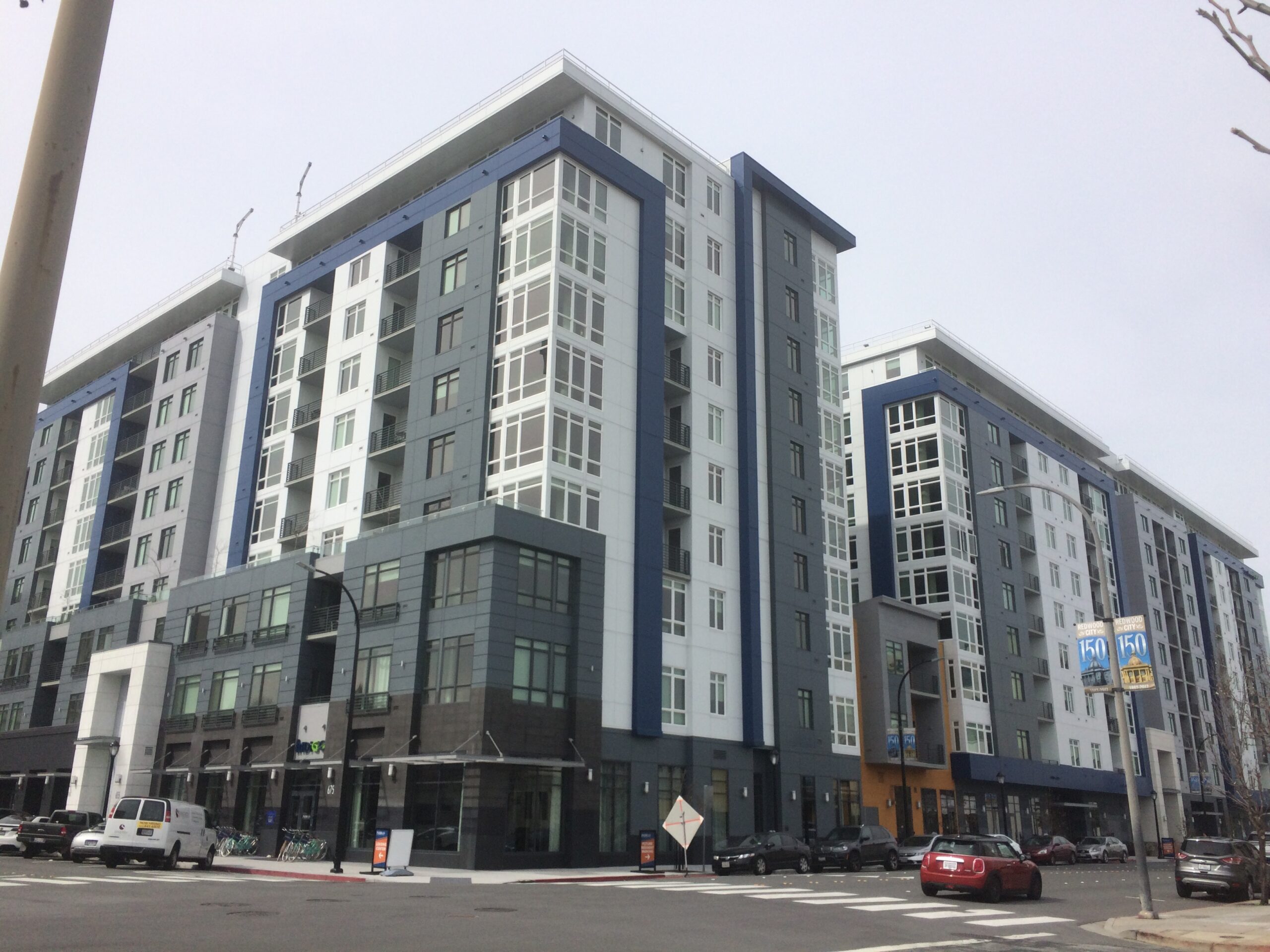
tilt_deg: +17.9
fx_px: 1064
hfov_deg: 61.7
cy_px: 476
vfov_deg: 48.2
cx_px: 635
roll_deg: +1.5
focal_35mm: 29
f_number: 2.2
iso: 32
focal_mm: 4.15
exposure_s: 1/2933
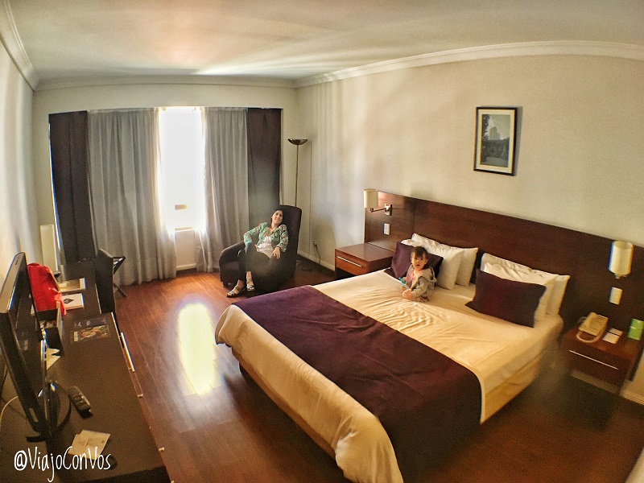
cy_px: 242
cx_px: 322
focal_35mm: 29
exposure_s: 1/20
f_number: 2.2
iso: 200
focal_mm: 4.15
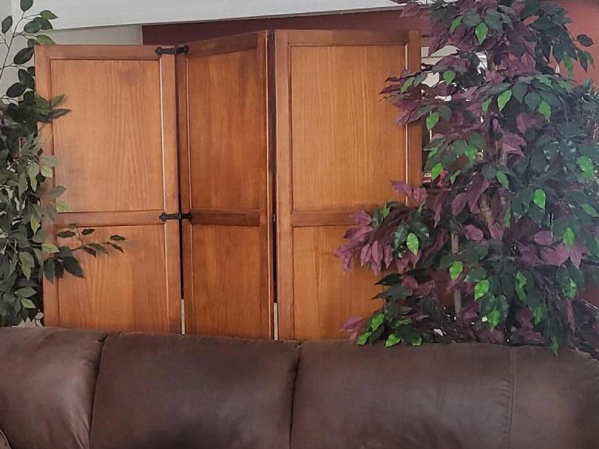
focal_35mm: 67
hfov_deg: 28.7
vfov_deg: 21.9
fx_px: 1159
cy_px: 231
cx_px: 188
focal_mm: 4.25
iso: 640
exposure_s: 1/40
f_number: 1.8
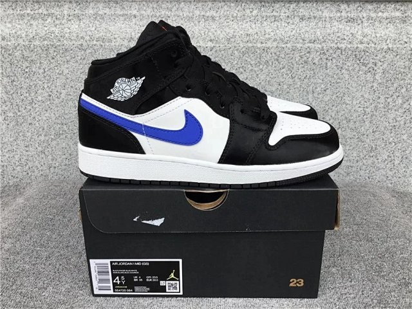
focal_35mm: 31
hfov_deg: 58.4
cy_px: 154
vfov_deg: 45.4
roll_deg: -0.1
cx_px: 206
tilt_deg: -18.9
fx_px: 369
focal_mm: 3.3
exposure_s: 1/339
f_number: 2.4
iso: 25
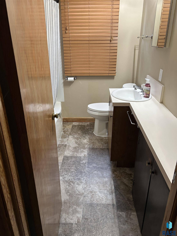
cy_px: 118
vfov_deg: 67.3
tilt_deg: -22.3
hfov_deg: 53.1
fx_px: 177
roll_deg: -0.4
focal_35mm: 26
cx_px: 88
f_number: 1.5
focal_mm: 5.7
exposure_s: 1/60
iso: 200
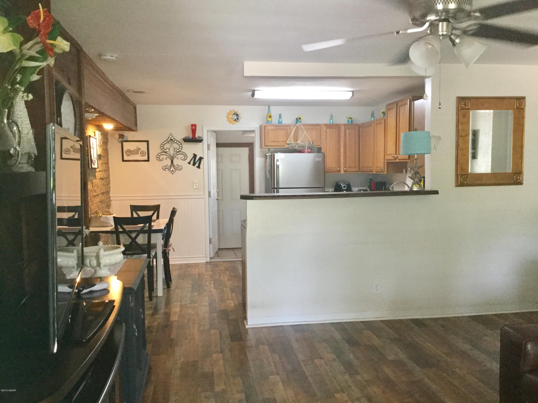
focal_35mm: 31
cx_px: 269
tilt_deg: -4.1
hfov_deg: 58.4
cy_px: 202
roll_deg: -1.4
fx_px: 482
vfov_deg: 45.4
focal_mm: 3.3
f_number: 2.4
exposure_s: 1/33
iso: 200
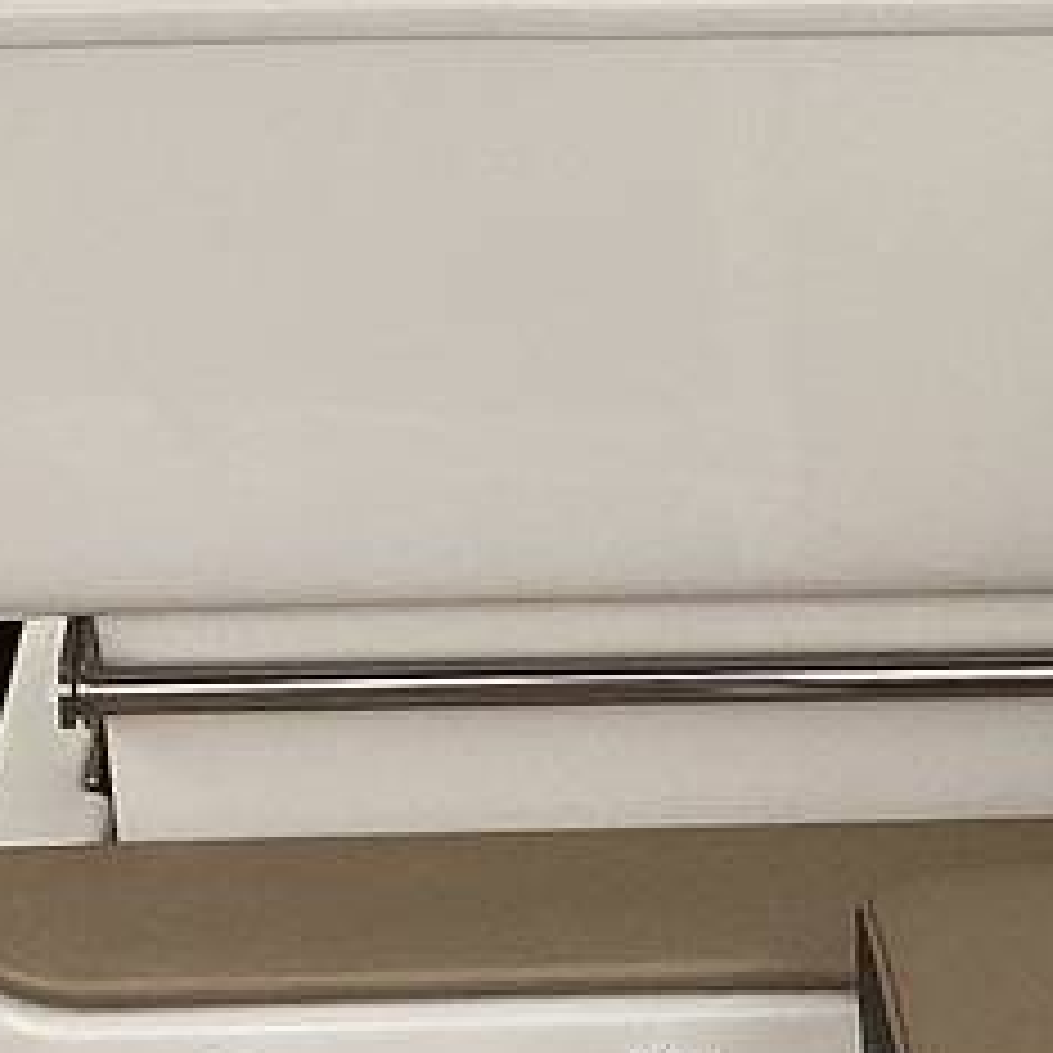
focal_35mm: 117
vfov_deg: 14.8
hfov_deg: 14.8
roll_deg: -2.6
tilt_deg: -17.0
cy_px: 212
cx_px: 788
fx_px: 4027
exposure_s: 1/631
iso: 25
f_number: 2.4
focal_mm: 3.3
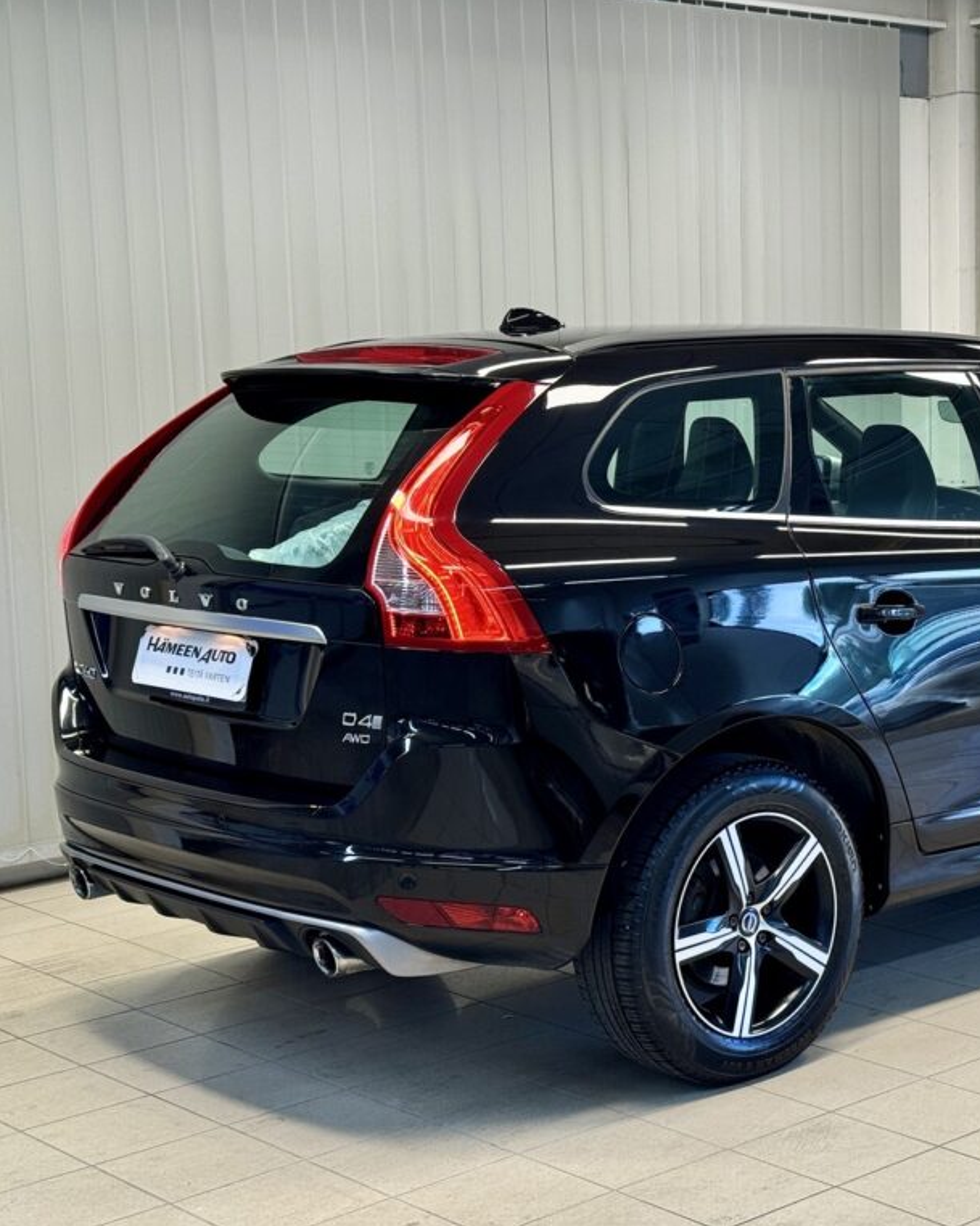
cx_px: 771
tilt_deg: -6.3
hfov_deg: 23.9
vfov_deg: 30.0
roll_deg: +1.0
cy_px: 611
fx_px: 2285
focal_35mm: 63
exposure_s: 1/60
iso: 80
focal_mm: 6.76
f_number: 1.78
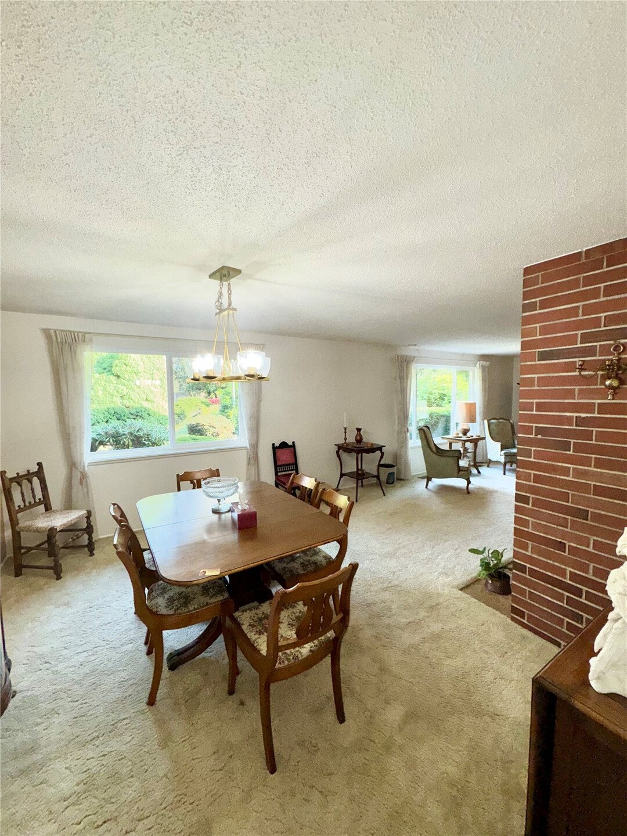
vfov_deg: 102.1
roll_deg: +0.1
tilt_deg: -4.6
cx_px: 314
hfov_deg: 85.7
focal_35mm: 14
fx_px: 338
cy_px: 418
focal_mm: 2.22
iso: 80
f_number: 2.2
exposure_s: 1/122
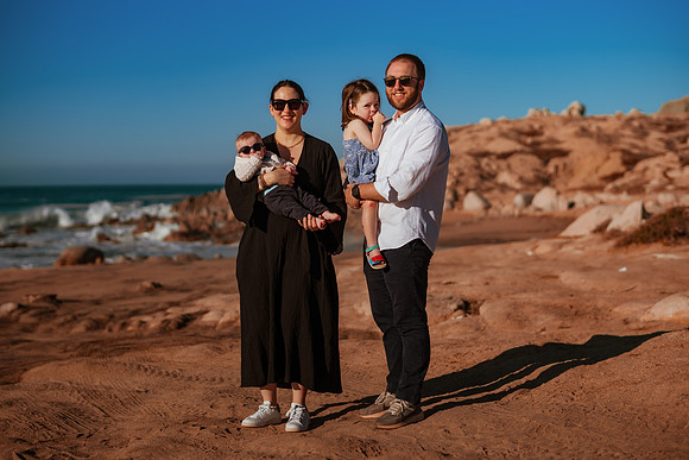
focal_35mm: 58
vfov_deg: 23.4
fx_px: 1110
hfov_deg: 34.5
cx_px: 344
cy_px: 230
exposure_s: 1/8000
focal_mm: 58
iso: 50
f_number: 2.5
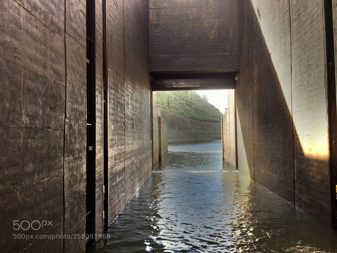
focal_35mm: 29
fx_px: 282
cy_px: 126
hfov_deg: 61.7
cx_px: 168
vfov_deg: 48.2
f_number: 2.2
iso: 25
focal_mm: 4.15
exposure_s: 1/50
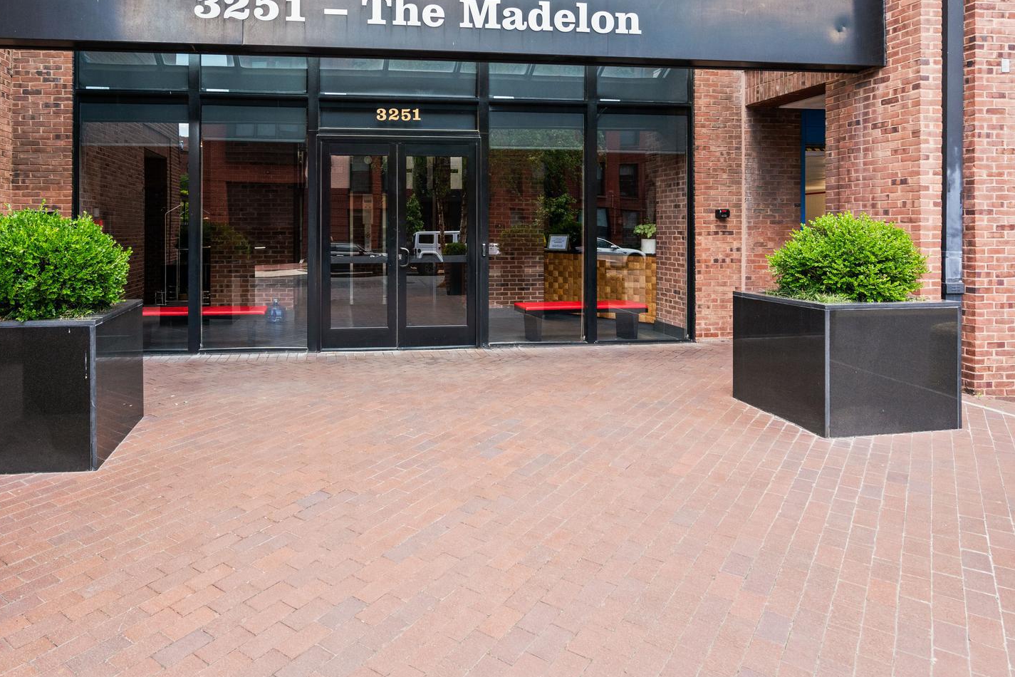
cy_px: 234
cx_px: 412
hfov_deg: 75.3
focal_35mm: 23
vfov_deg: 54.2
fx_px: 648
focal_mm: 16
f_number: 5.6
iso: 800
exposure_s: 1/320
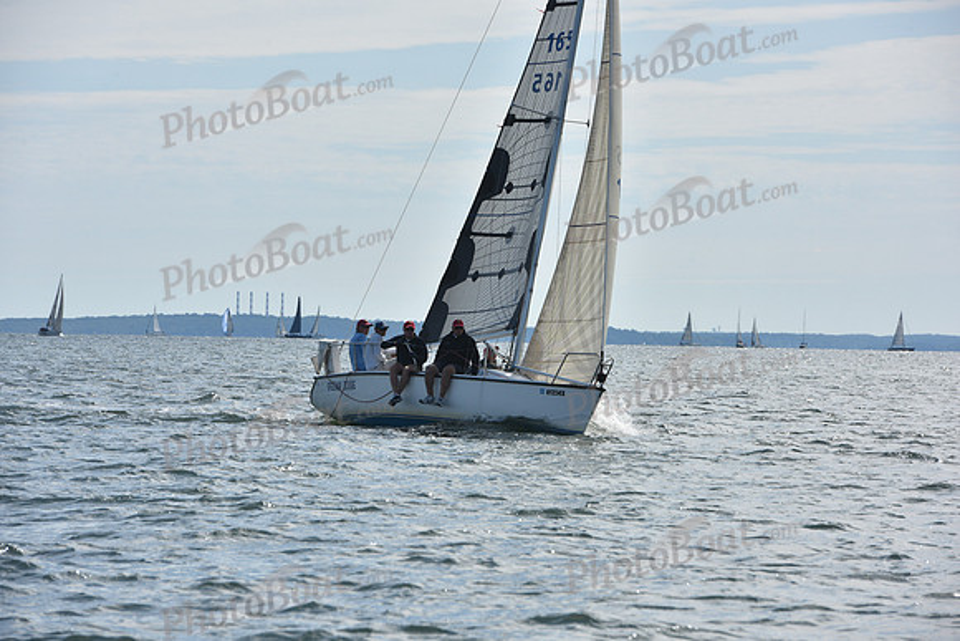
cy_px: 320
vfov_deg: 6.9
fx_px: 5334
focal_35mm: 200
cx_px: 480
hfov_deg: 10.3
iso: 320
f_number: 11
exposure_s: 1/1000
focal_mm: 200
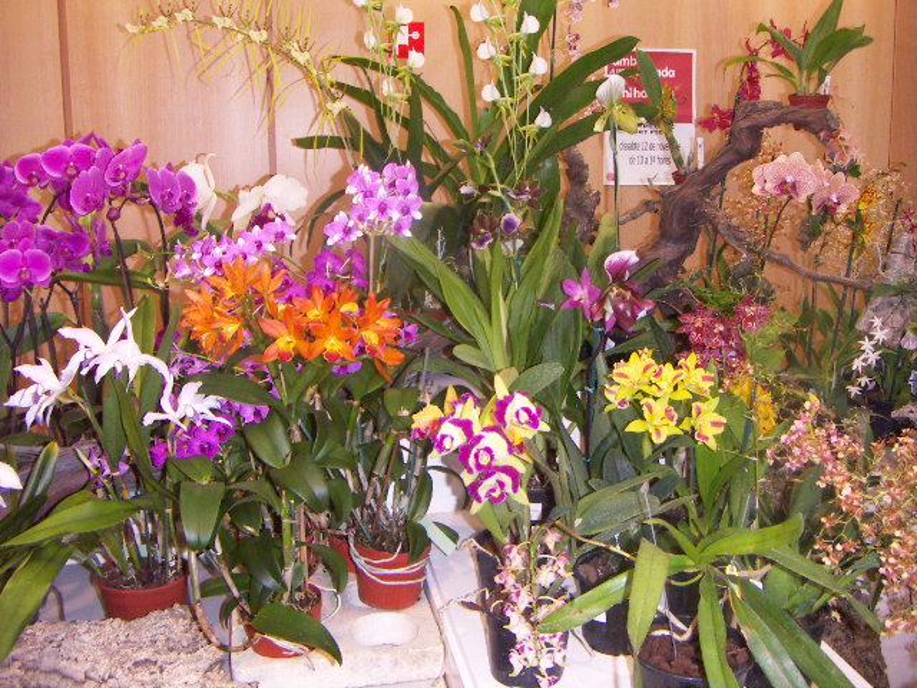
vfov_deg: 39.7
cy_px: 344
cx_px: 458
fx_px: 954
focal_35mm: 36
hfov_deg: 51.4
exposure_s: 1/50
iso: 200
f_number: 2.8
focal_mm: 4.7
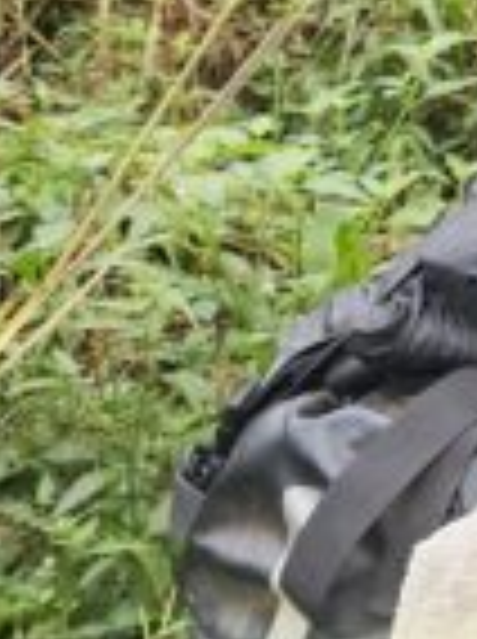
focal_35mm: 166
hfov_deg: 7.3
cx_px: 1688
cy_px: -252
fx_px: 3059
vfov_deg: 11.5
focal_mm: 6.3
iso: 100
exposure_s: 1/180
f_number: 1.7
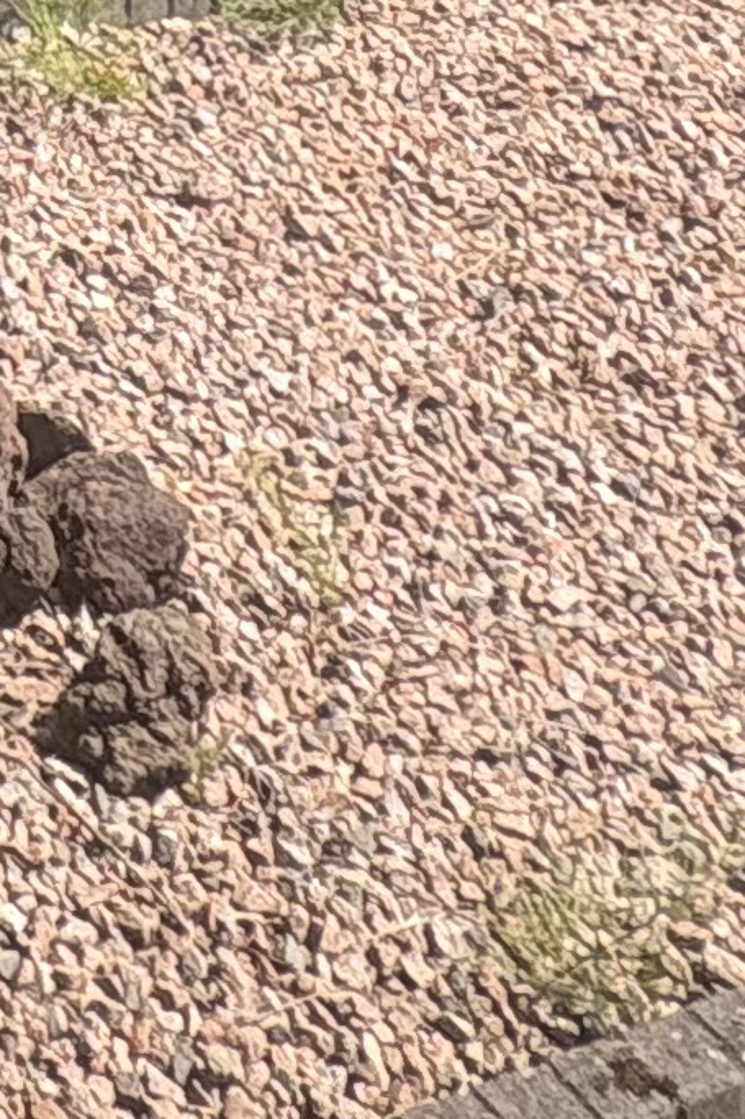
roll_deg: +1.0
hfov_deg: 13.3
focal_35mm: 86
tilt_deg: -2.2
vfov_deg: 16.7
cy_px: -1209
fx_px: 2671
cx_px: -832
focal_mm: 2.22
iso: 40
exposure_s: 1/482
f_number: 2.2
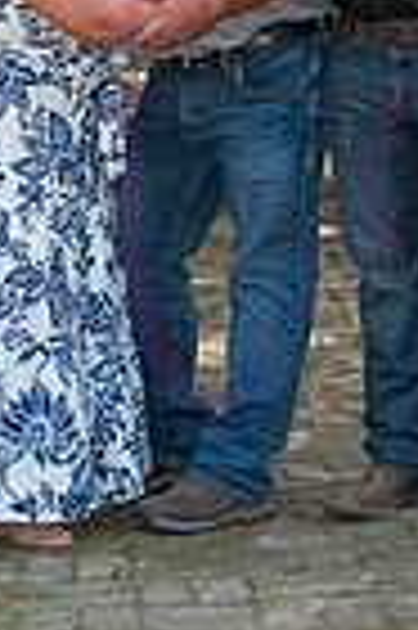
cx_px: 27
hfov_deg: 8.5
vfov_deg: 12.5
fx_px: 2811
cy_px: -108
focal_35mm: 161
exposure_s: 1/250
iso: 800
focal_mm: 50
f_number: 8
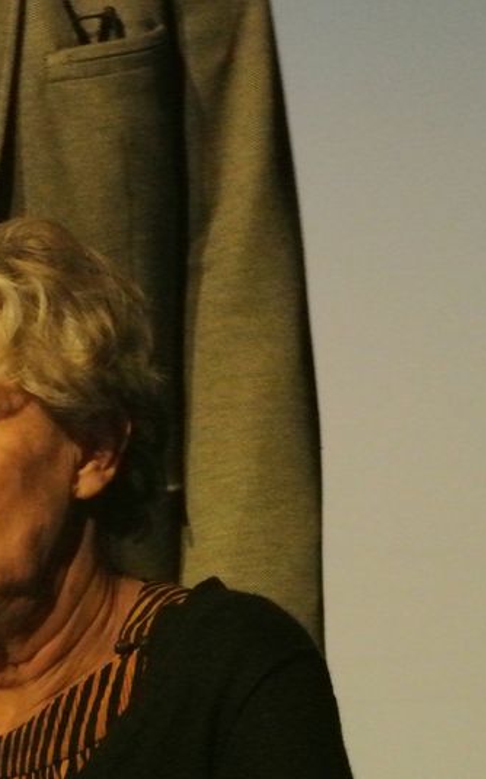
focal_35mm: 454
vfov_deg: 4.6
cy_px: 390
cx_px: -42
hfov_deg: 2.9
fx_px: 9629
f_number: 14
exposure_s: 1/50
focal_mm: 110
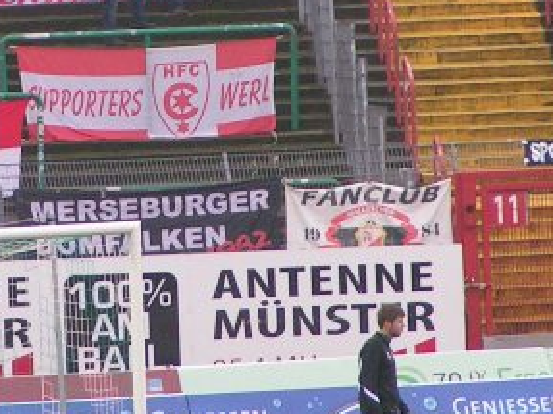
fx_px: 13845
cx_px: 75
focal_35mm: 867
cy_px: -2
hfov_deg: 2.3
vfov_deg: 1.7
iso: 125
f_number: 3.5
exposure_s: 1/320
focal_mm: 47.6
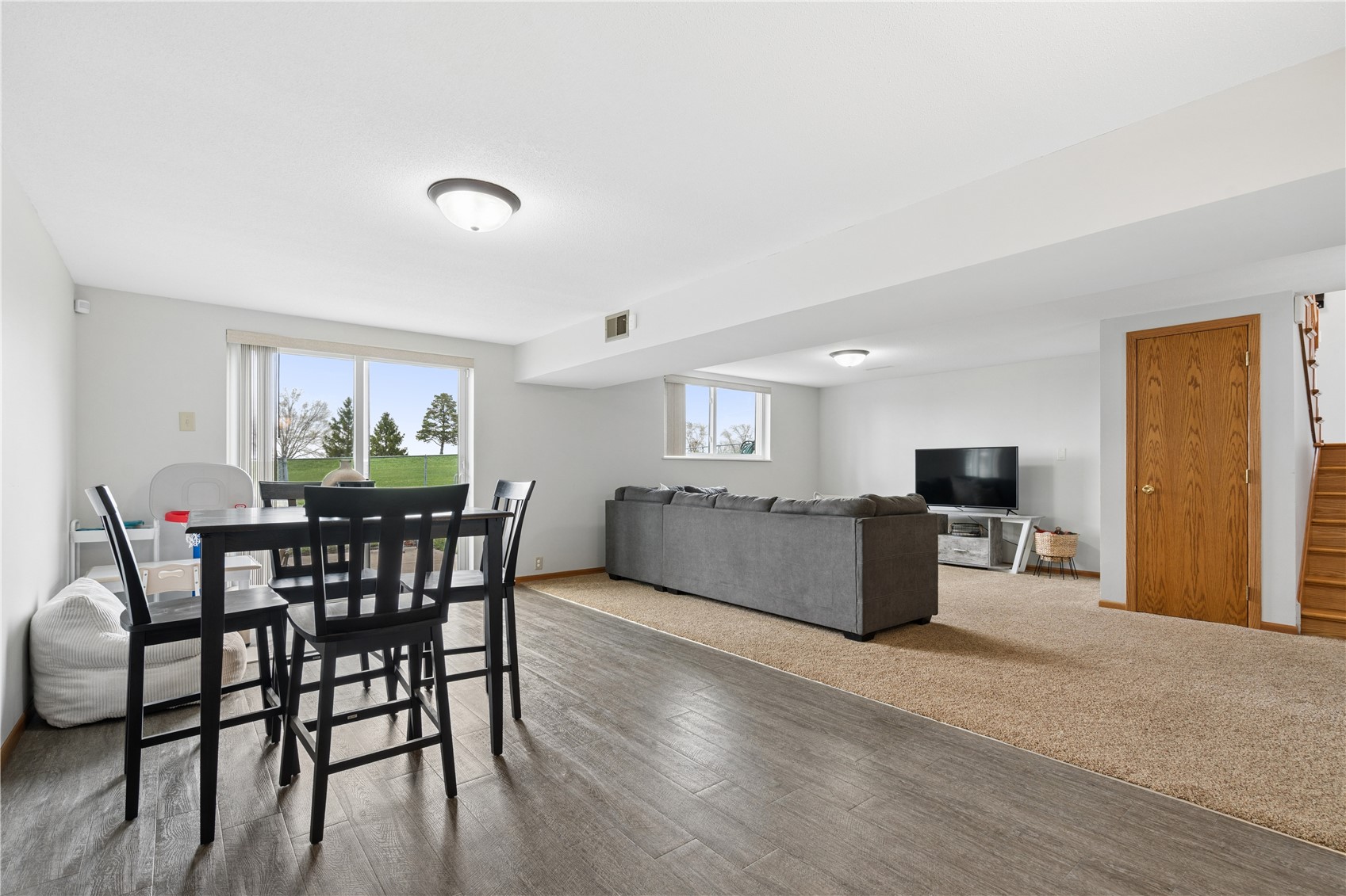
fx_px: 598
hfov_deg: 96.7
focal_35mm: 16
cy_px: 448
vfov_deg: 73.7
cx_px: 673
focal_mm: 16
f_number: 8
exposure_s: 1/25
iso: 400
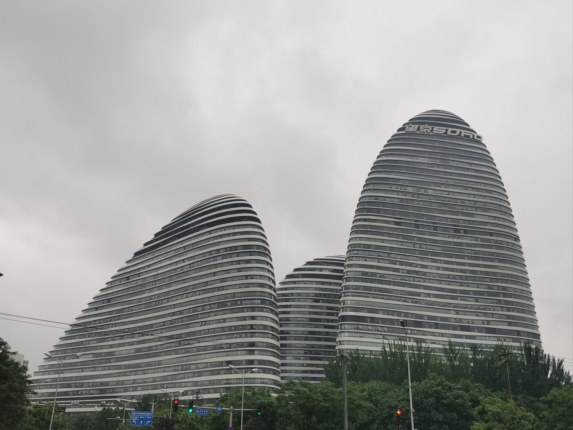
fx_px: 563
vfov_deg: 41.8
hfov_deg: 54.0
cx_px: 286
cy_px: 215
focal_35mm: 34
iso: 50
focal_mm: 5.58
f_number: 1.8
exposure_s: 1/1250
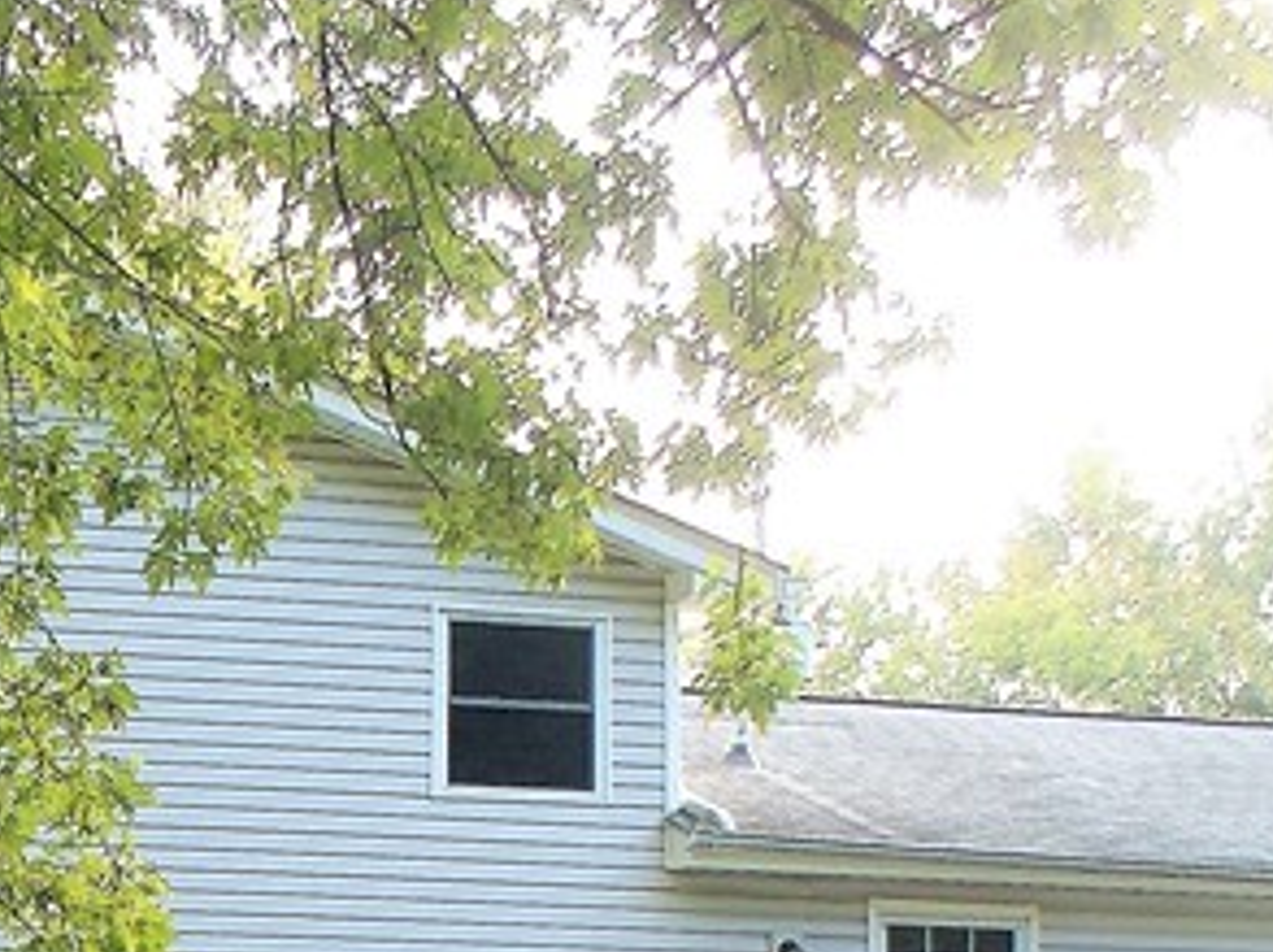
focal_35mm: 126
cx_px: -70
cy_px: 1235
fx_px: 4628
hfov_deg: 15.3
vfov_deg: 11.4
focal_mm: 7.54
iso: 64
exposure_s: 1/80
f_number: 2.8
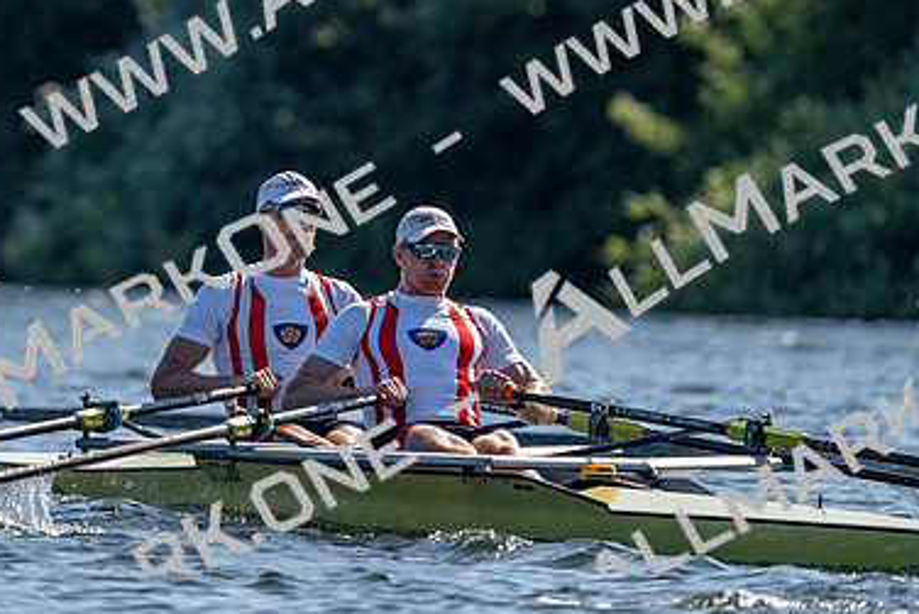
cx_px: 323
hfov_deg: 2.7
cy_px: 155
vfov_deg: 1.8
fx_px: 19408
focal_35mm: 760
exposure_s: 1/1600
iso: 250
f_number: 6.3
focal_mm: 493
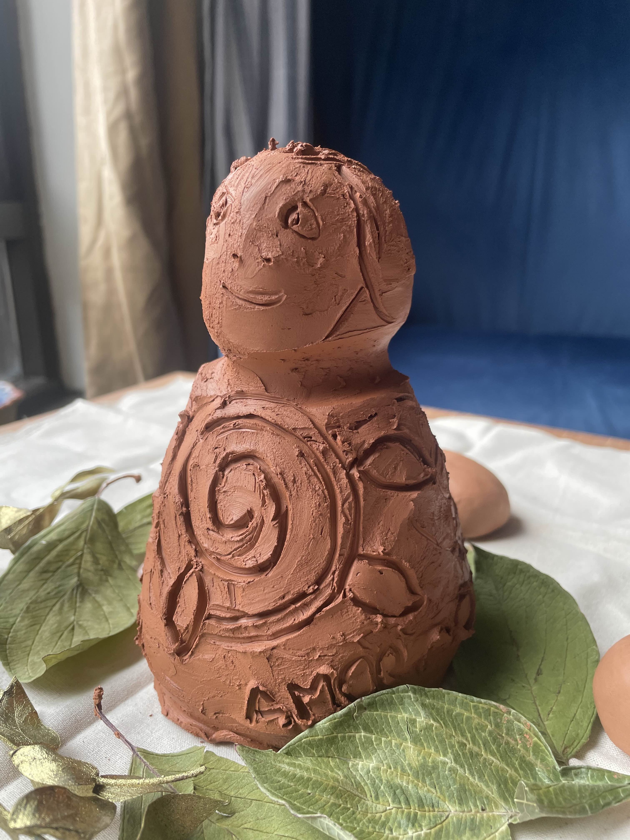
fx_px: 631
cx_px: 315
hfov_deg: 53.1
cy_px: 420
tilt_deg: -18.0
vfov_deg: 67.3
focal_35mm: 26
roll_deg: -0.2
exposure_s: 1/121
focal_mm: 4.2
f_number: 1.6
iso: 100
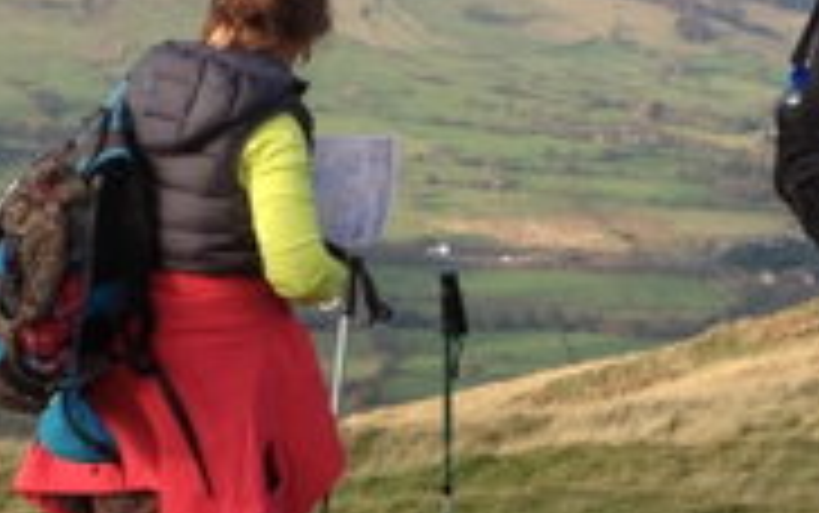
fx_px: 2948
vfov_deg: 9.9
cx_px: 551
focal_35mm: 132
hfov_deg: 15.8
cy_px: 421
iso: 64
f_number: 2.4
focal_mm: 4.28
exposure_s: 1/620
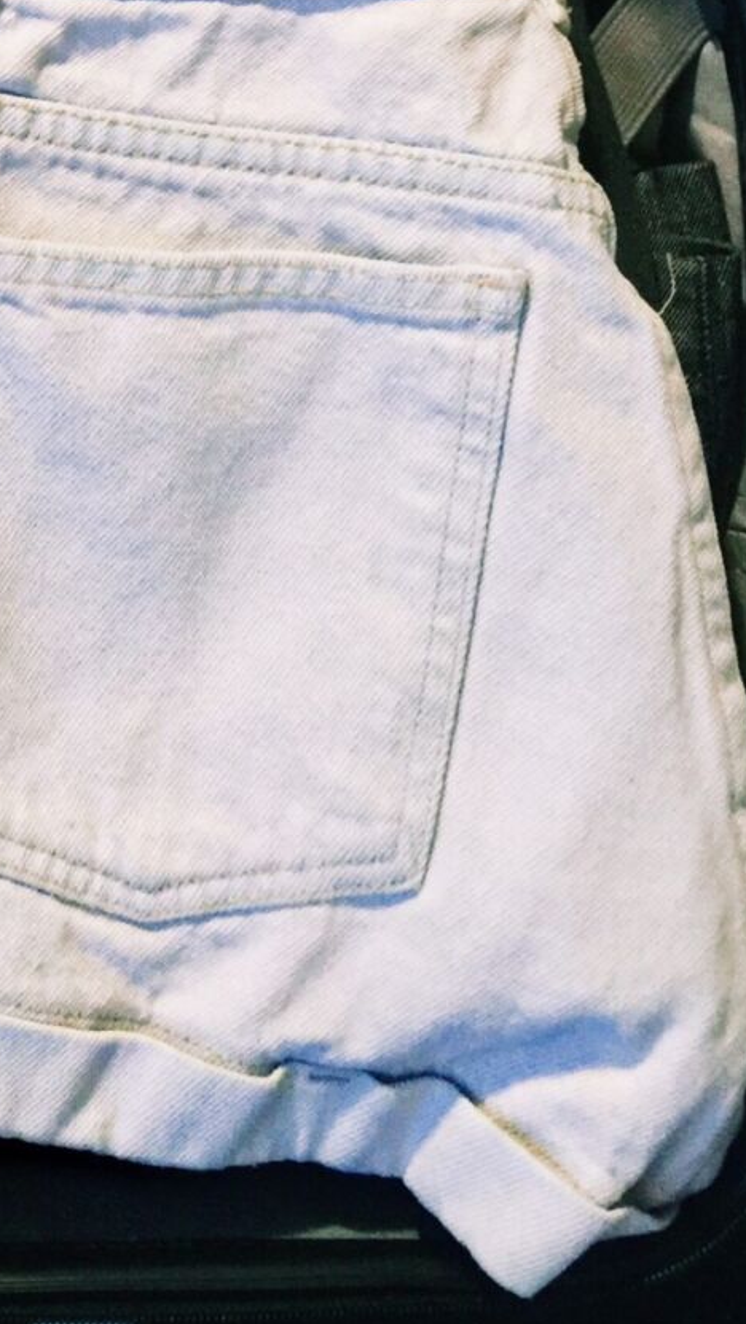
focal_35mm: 76
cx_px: -207
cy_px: -210
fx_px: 2670
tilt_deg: -86.4
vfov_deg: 25.4
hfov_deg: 15.2
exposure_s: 1/4
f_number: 2.2
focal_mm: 4.15
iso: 64
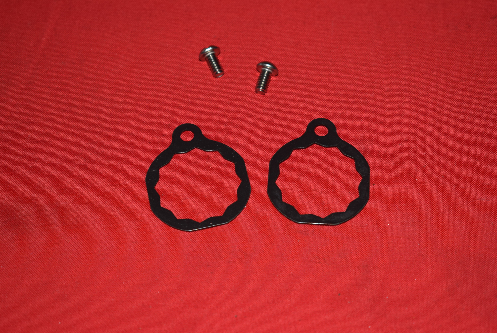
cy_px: 166
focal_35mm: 82
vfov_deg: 16.6
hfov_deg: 24.6
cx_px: 248
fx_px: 1140
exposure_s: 1/200
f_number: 5.6
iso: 160
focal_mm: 55
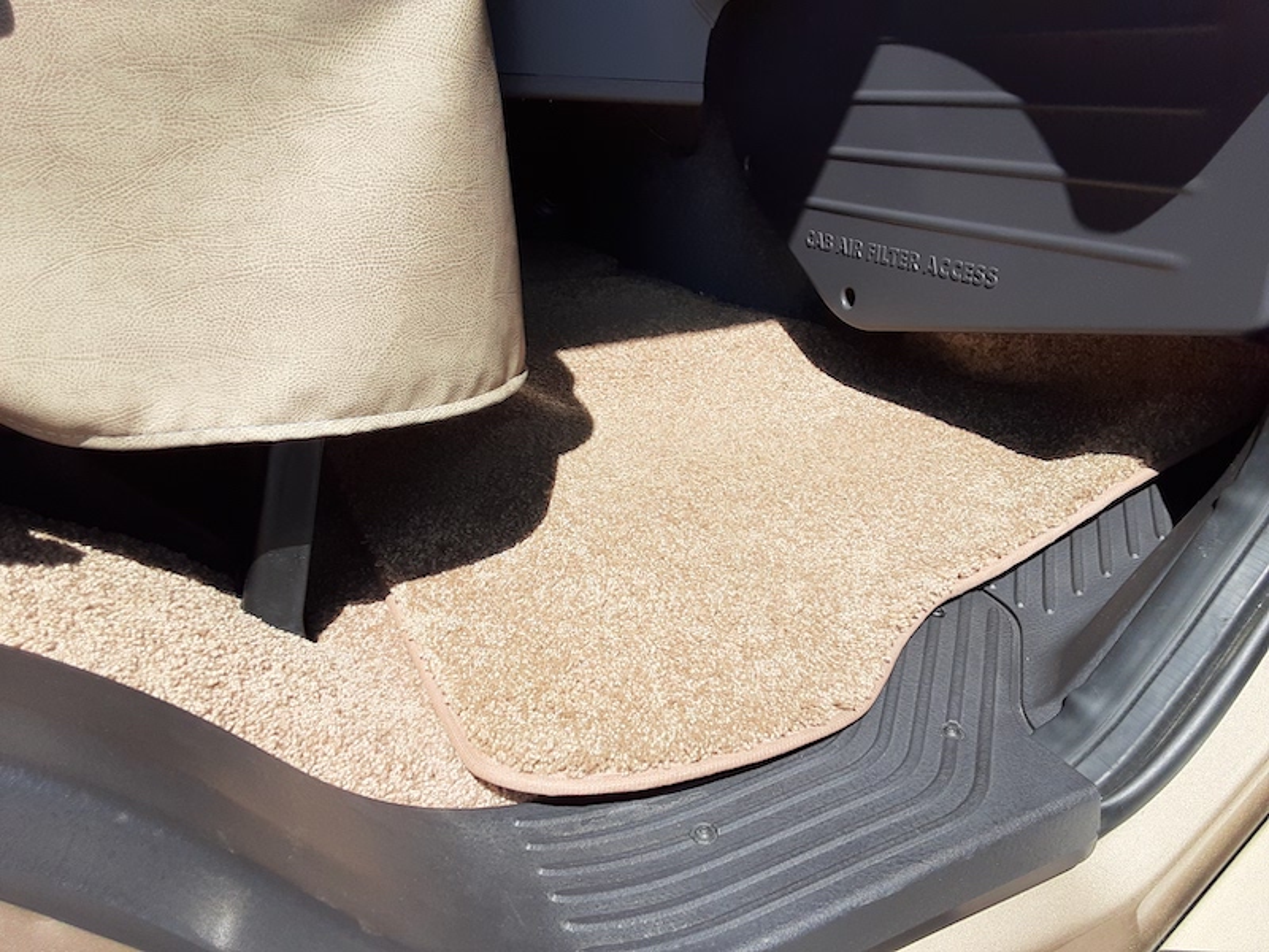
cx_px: 634
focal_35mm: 27
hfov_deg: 65.3
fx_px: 990
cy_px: 476
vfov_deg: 51.4
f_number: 1.9
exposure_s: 1/1040
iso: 40
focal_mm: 2.91
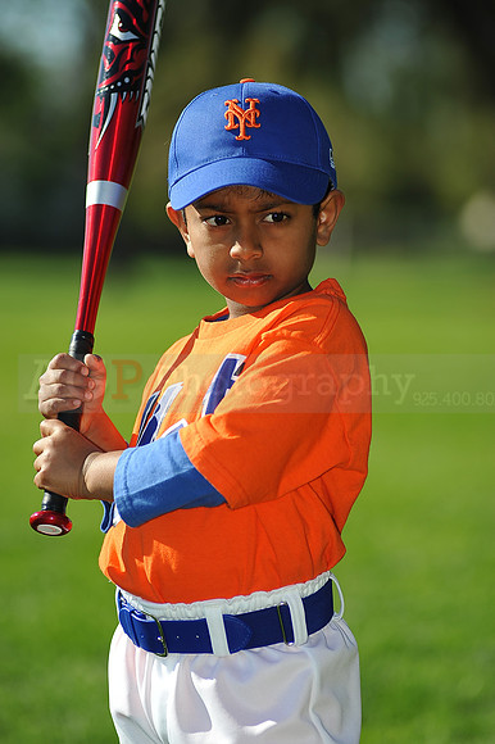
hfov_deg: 7.6
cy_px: 372
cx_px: 248
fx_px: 3717
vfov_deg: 11.4
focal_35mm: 180
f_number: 4
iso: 200
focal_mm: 180
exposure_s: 1/2000
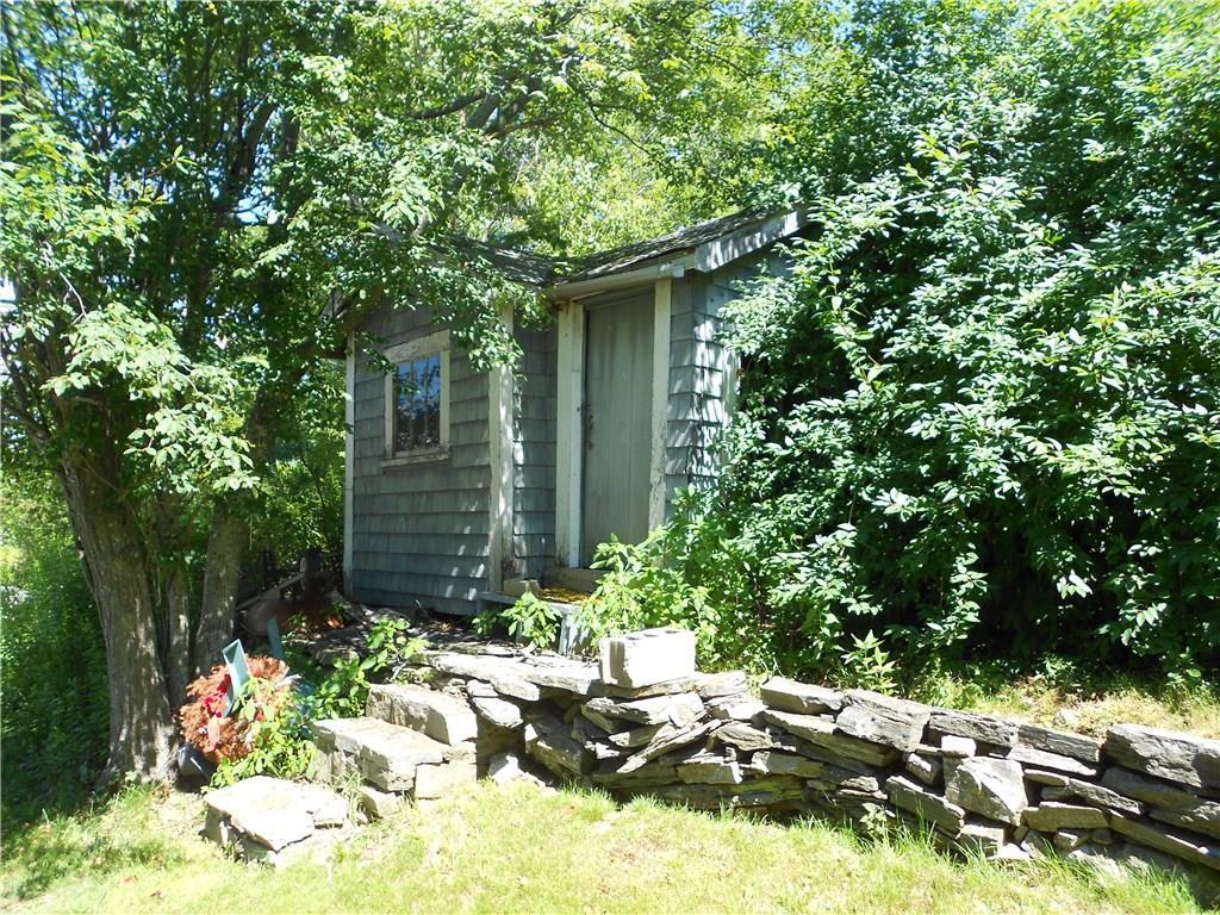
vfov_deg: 53.1
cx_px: 610
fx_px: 916
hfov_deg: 67.3
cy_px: 458
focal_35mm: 26
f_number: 3.2
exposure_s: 1/160
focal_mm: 4.6
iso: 80
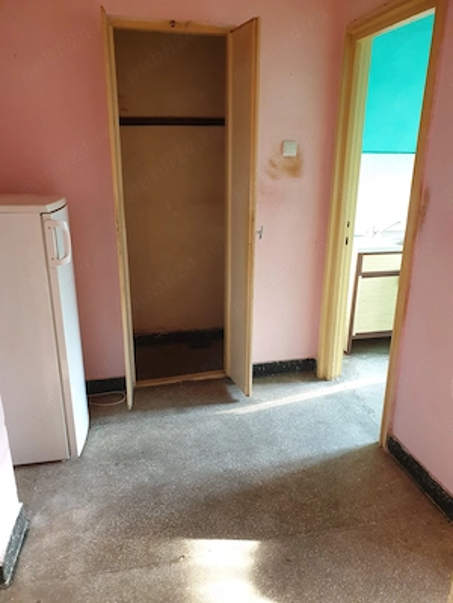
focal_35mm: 26
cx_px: 226
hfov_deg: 53.1
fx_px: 454
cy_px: 302
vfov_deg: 67.3
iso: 250
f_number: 2.4
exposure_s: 1/24
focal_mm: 4.3
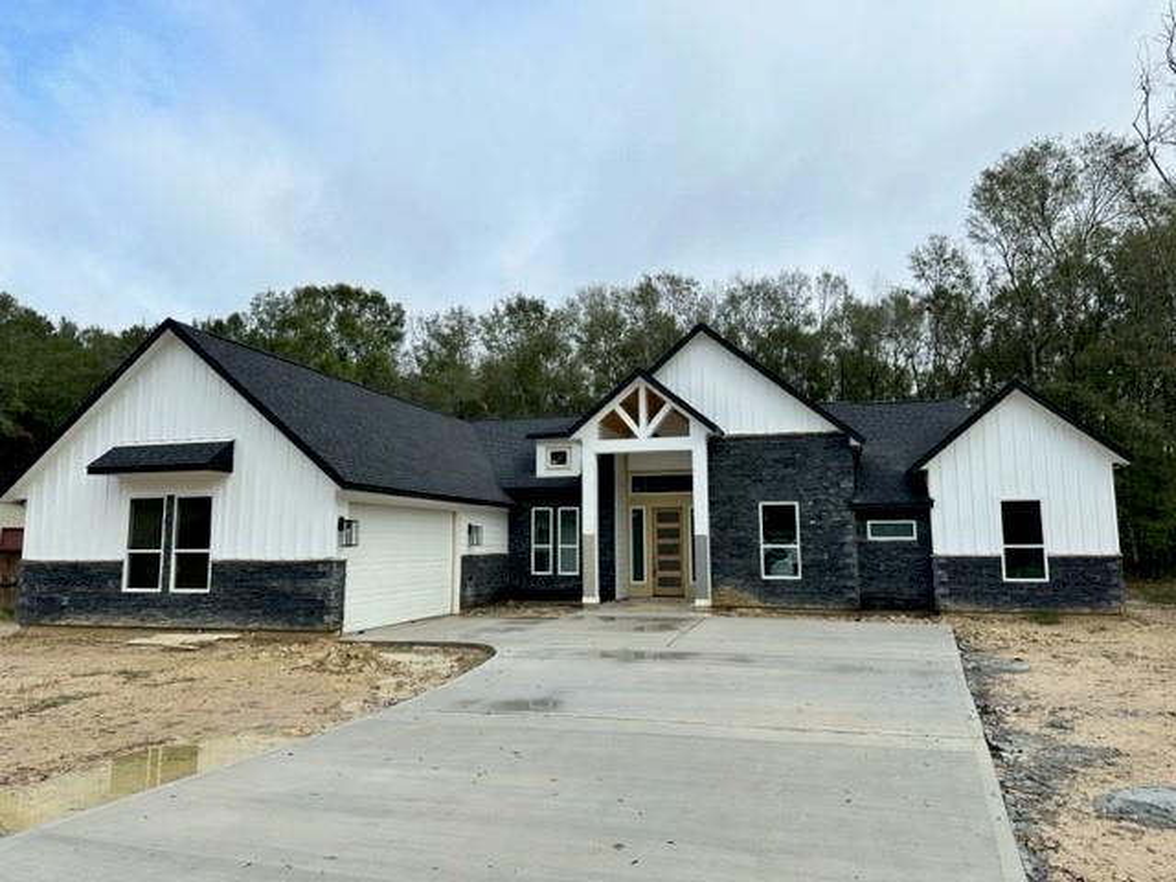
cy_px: 441
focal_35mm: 24
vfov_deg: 56.8
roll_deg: +0.1
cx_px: 588
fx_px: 815
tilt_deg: +7.5
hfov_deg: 71.6
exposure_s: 1/3356
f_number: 1.78
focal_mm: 6.86
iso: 80
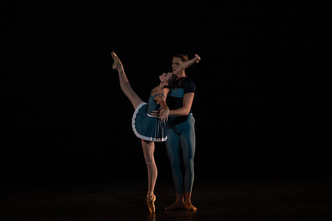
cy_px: 110
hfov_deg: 5.9
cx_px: 166
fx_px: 3210
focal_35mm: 348
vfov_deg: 4.0
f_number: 5.6
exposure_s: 1/320
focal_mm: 348
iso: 8000
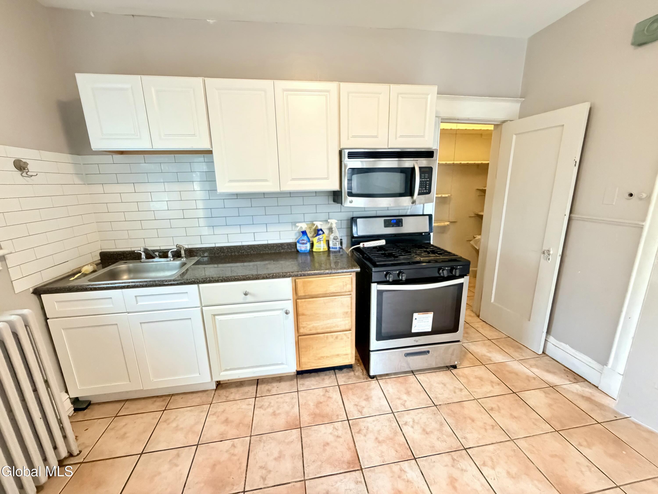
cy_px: 247
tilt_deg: -13.9
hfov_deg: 102.1
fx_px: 266
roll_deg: +2.1
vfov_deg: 85.7
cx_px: 329
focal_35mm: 14
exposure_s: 1/60
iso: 1000
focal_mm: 2.22
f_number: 2.2
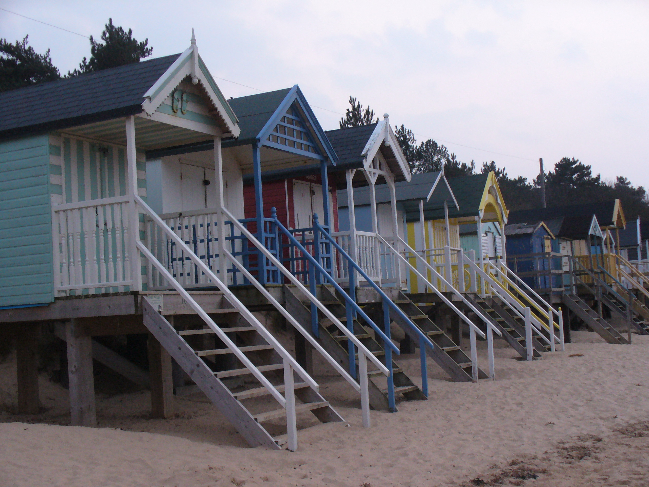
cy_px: 244
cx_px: 324
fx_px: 900
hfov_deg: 39.7
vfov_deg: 30.3
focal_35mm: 48
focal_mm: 7.9
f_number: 3
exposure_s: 1/20
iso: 200
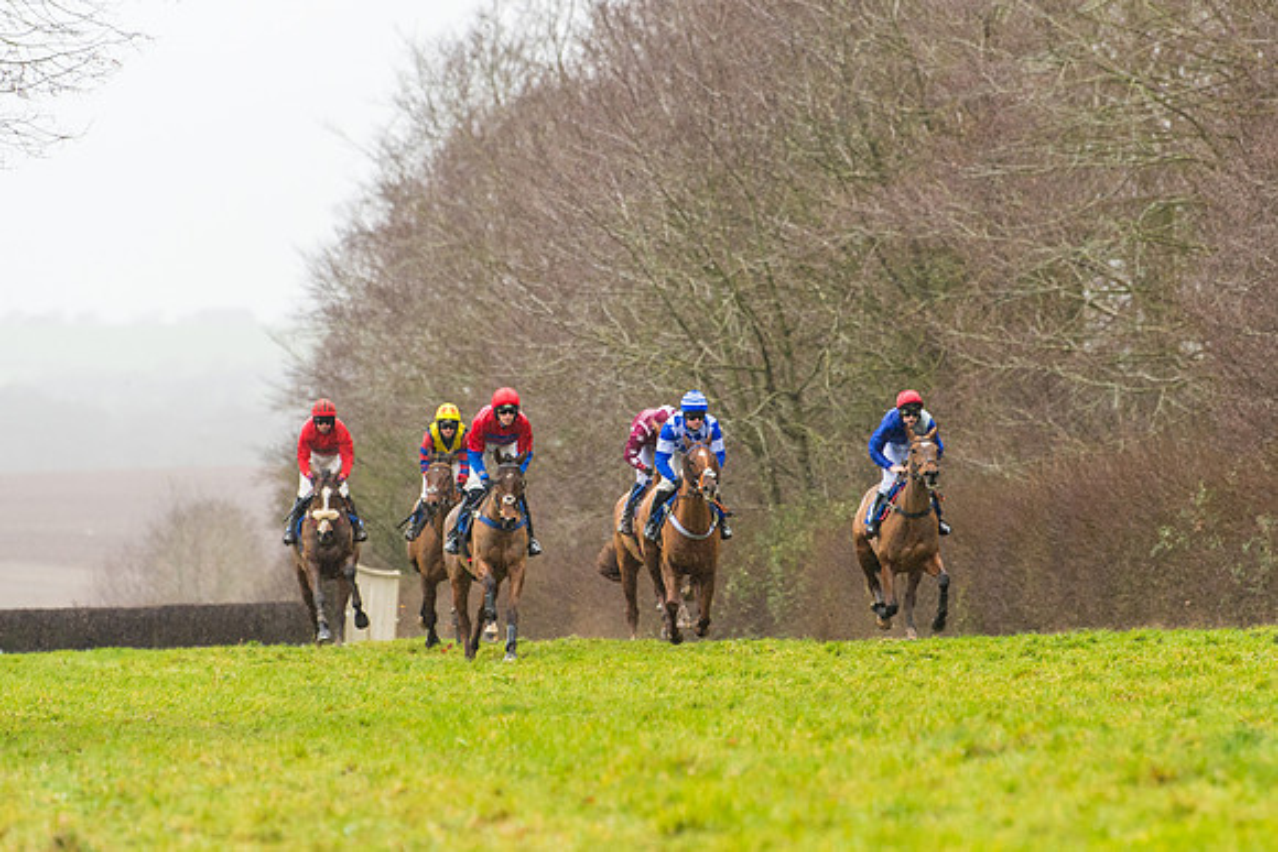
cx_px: 691
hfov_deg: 7.3
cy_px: 419
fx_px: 9982
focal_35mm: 281
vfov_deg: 4.9
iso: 1000
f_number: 4
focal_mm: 200
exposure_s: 1/1000
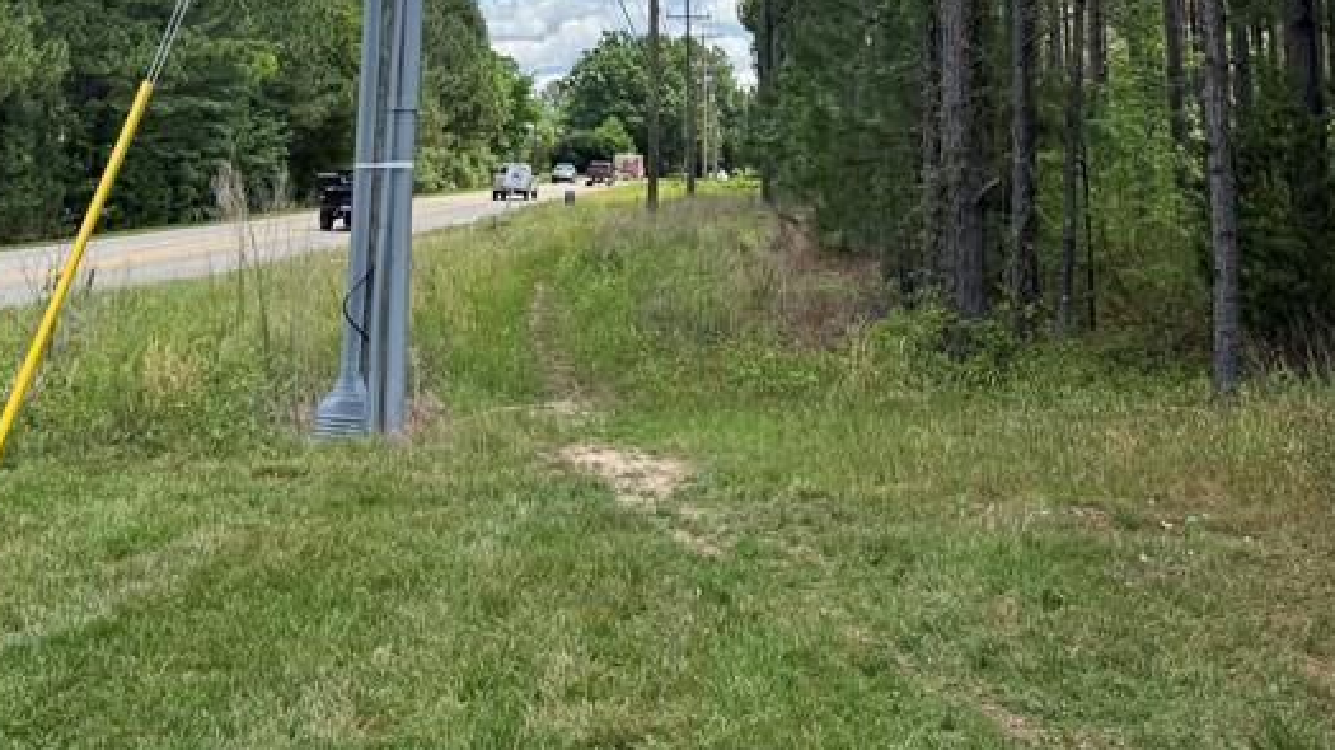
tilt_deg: +9.7
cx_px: 697
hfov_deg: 40.6
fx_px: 1805
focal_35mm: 51
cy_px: -137
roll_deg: +0.2
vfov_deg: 21.8
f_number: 1.78
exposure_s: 1/3597
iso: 80
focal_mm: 6.76
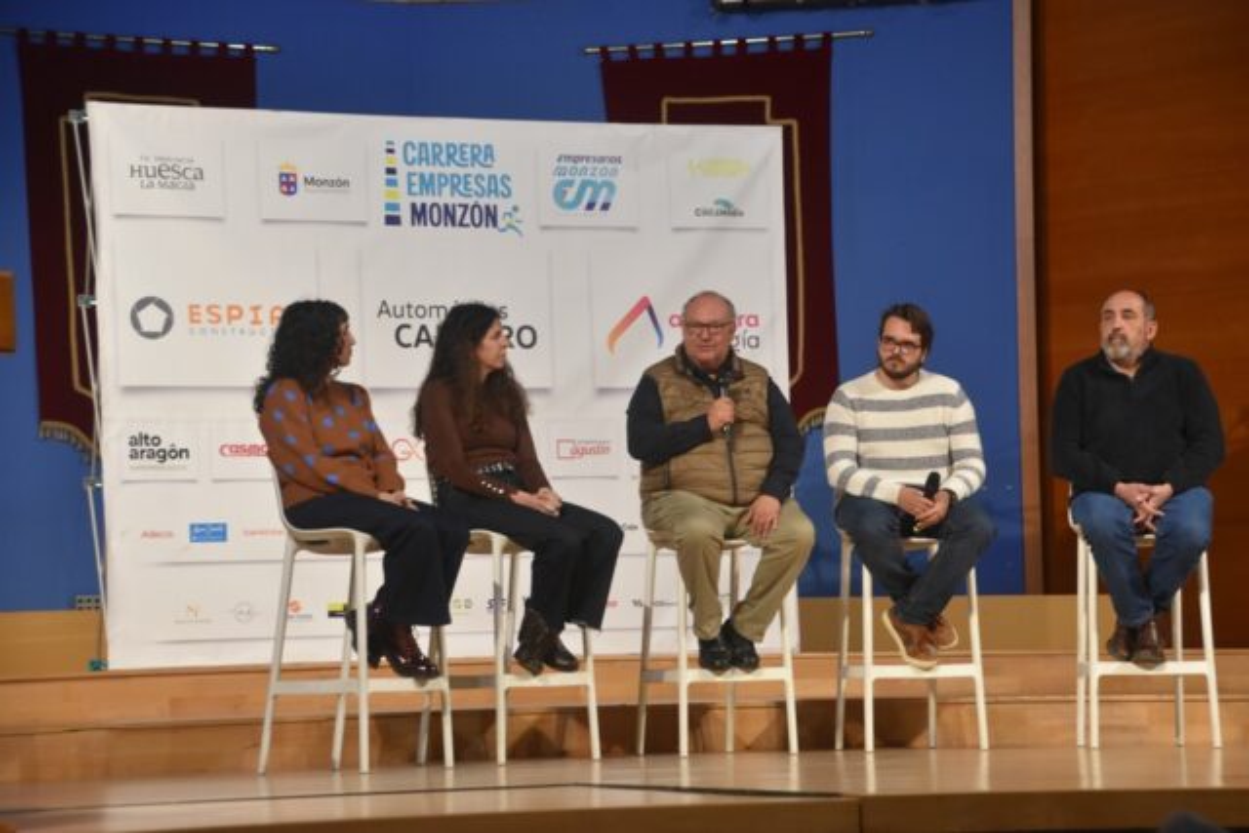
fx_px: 4424
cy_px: 416
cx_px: 624
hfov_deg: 16.1
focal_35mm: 128
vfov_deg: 10.8
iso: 1400
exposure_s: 1/60
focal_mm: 85
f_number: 5.6
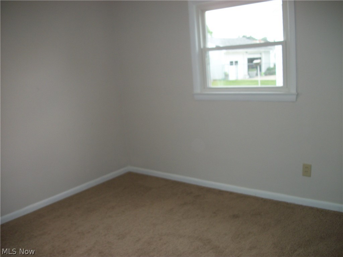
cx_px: 172
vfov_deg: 44.2
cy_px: 128
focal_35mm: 32
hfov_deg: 56.8
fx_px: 317
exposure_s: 1/60
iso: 80
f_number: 2.9
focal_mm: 5.7
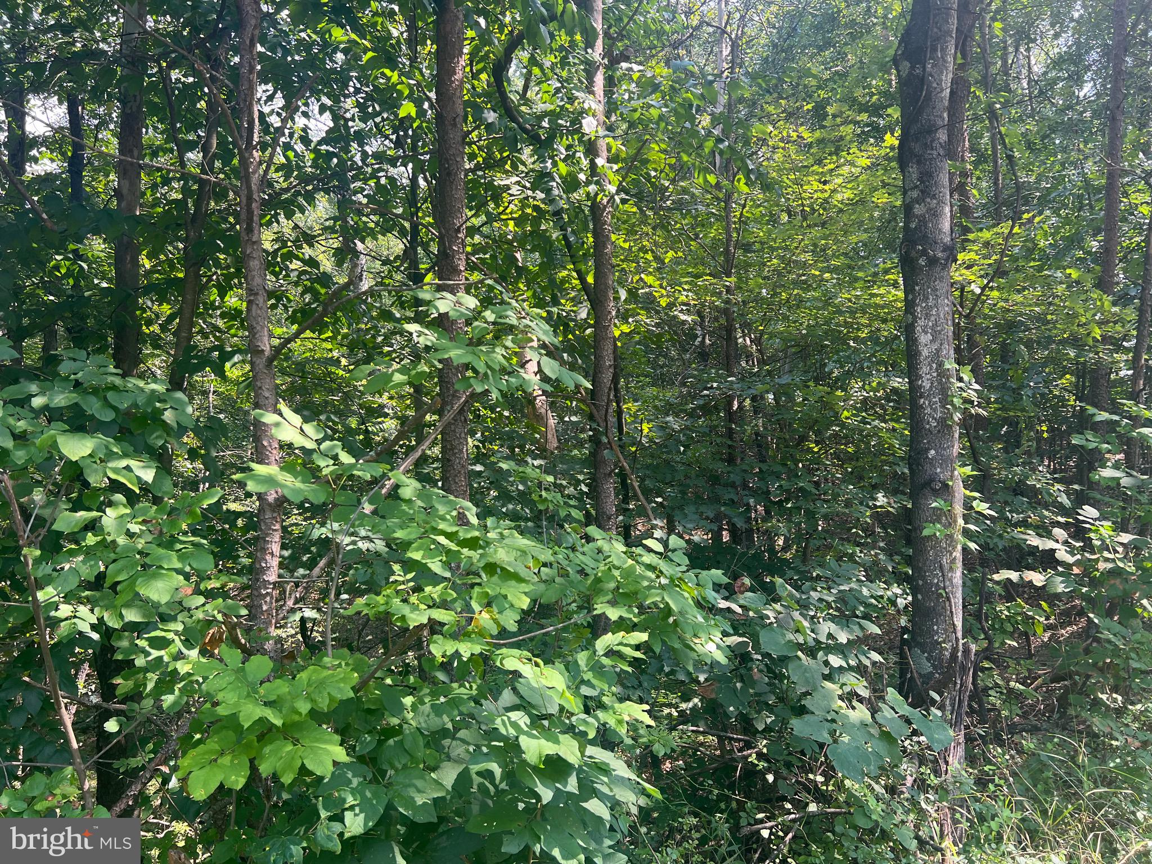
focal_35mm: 26
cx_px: 576
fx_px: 865
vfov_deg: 53.1
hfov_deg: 67.3
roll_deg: +1.2
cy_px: 432
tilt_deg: +3.2
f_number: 1.5
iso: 40
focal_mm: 5.7
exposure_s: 1/239
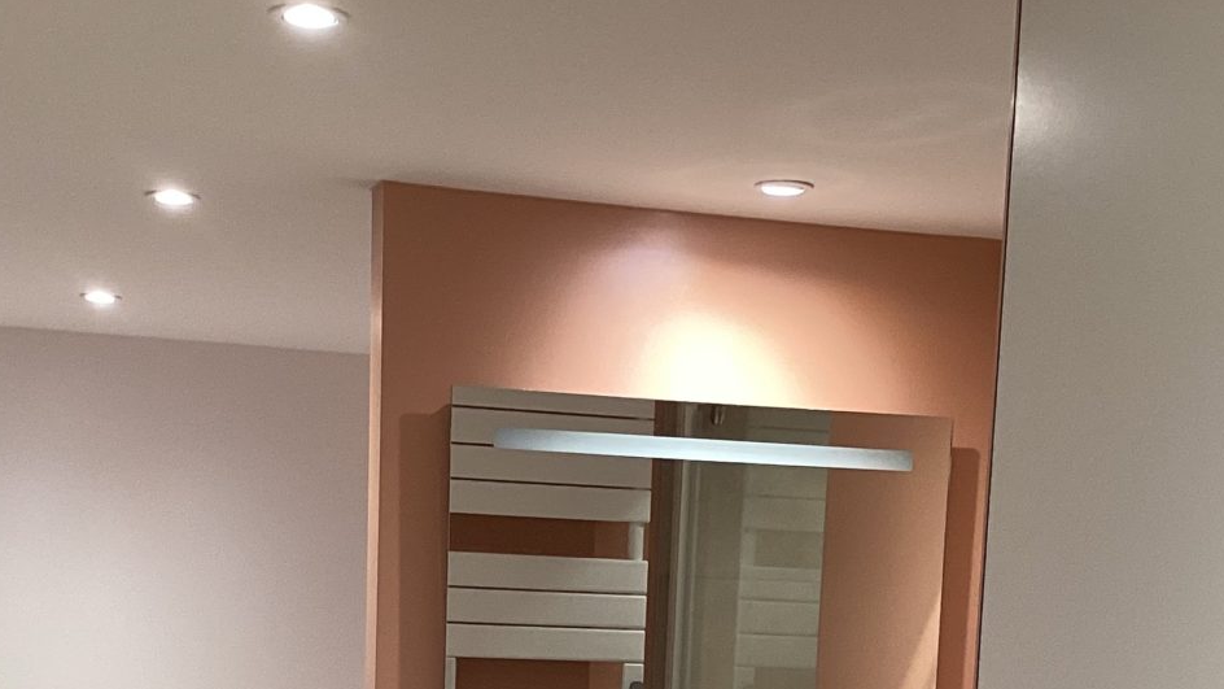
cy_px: 896
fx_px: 2207
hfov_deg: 31.0
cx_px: 595
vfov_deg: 16.7
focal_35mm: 68
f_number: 2.4
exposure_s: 1/50
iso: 100
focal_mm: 3.3
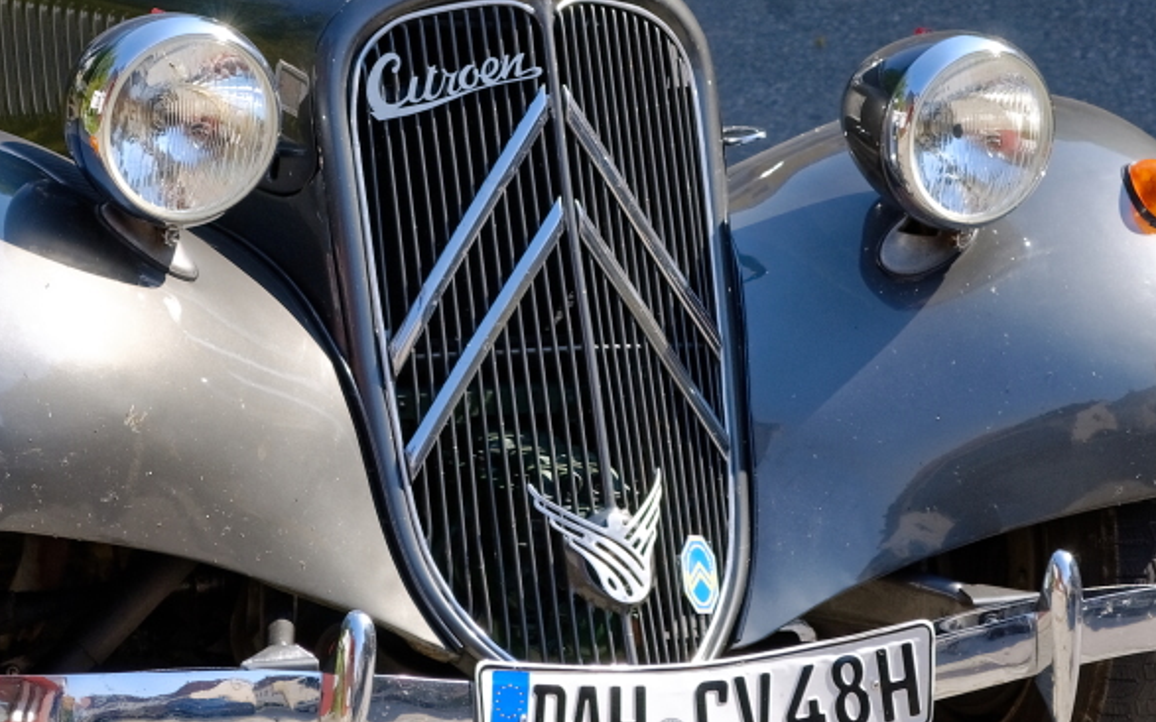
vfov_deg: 7.6
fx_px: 5421
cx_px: 524
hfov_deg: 12.2
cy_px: 375
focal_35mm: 172
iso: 110
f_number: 8
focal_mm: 55
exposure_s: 1/125
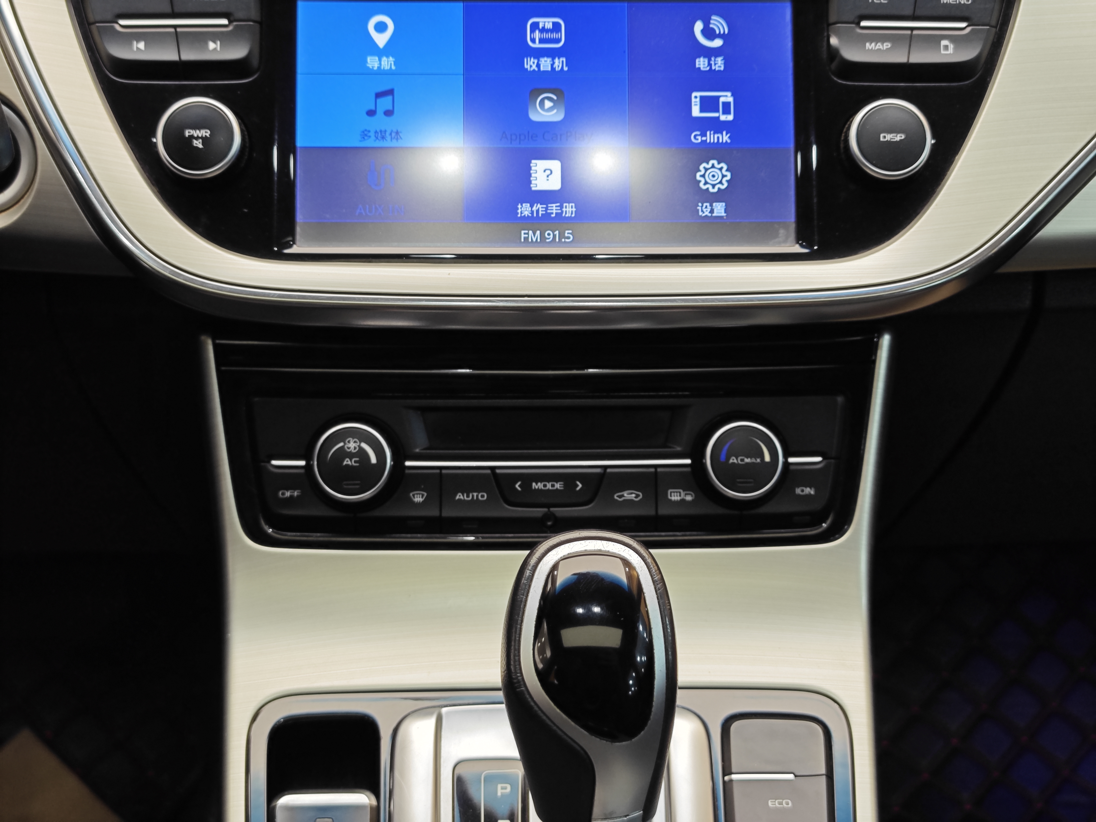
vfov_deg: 31.5
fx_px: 1456
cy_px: 411
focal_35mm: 46
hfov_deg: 41.2
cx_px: 548
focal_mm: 8.7
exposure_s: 1/40
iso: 160
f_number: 1.9
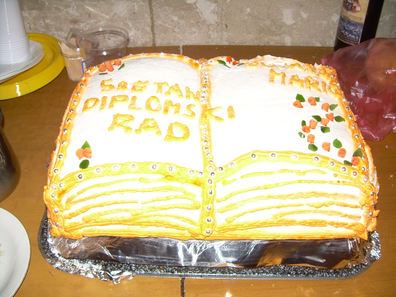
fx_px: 435
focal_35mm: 38
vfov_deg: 37.7
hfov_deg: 49.0
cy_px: 148
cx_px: 198
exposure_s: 1/60
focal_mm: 6.3
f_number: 2.8
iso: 50
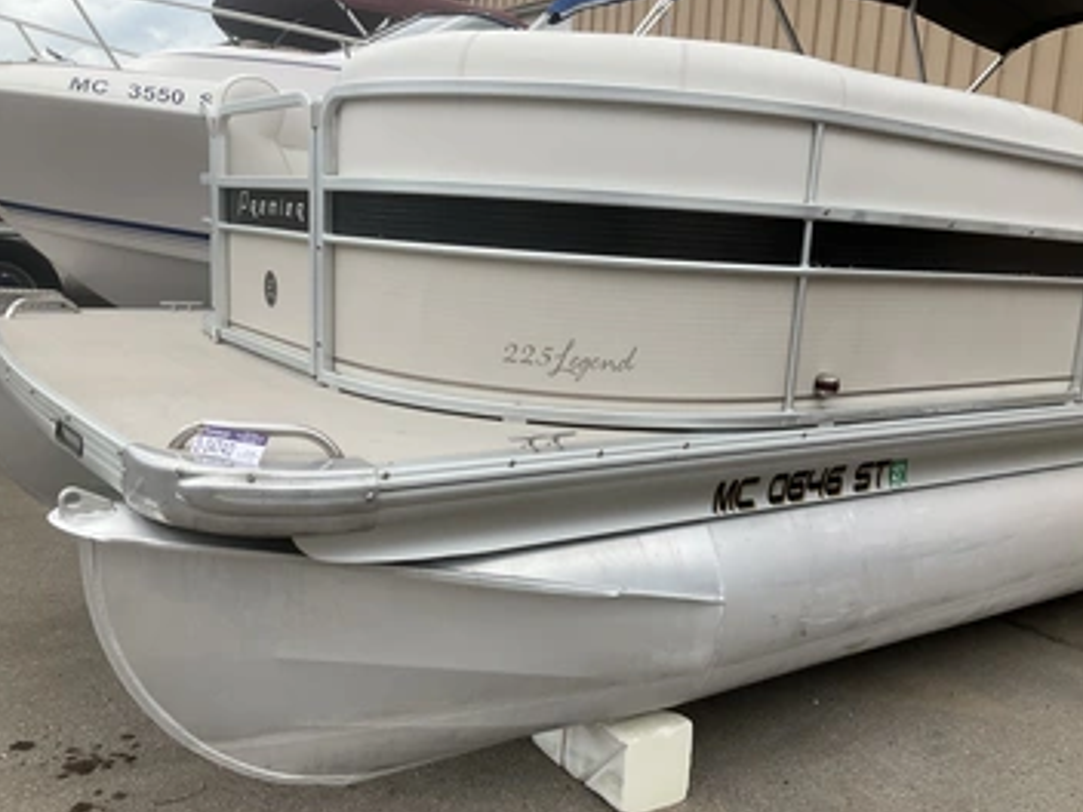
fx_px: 1032
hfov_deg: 55.2
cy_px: 424
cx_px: 603
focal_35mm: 33
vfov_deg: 42.9
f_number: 1.8
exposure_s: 1/1675
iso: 25
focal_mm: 3
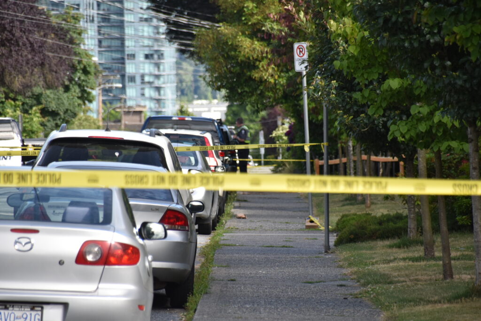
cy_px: 160
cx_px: 240
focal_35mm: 375
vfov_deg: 3.7
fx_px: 5011
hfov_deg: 5.5
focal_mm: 250
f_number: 6.3
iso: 320
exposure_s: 1/500
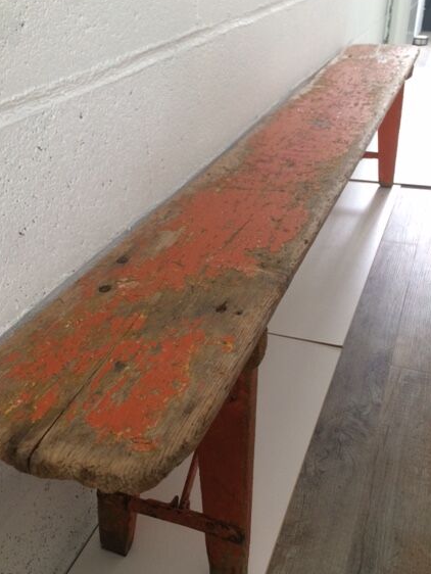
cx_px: 189
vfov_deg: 55.3
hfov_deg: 42.9
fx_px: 547
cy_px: 313
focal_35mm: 33
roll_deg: +3.8
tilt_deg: -34.0
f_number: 2.2
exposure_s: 1/33
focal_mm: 4.15
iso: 200
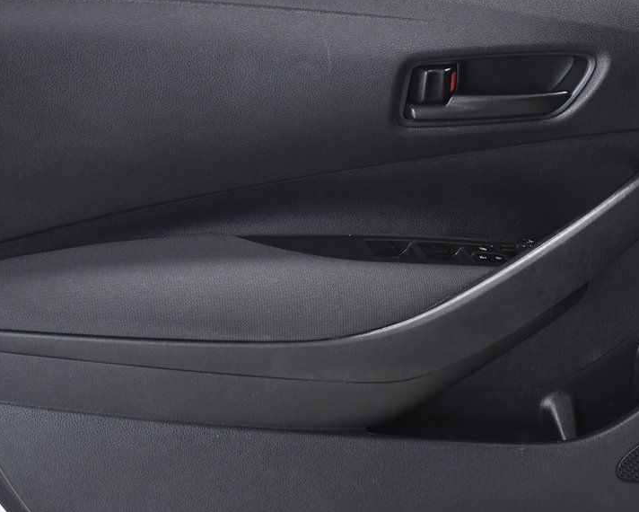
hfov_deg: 22.3
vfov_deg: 18.1
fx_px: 1608
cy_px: 246
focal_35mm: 85
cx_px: 457
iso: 1250
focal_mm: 42
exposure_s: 1/125
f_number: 5.6
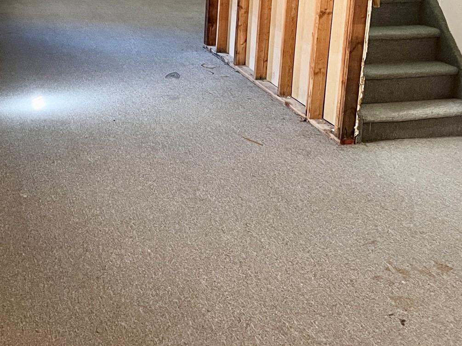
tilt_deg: -9.9
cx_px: 140
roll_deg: -1.5
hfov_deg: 35.7
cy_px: 6
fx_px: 707
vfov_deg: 26.2
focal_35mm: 53
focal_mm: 5.7
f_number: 1.5
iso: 640
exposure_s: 1/40
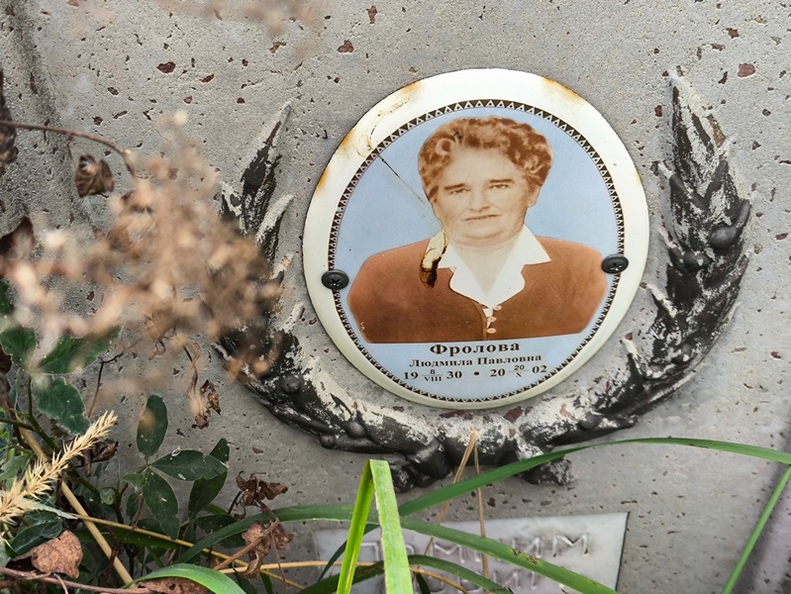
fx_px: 1143
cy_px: 297
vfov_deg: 29.1
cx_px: 396
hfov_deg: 38.2
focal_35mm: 50
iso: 64
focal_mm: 4.71
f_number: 1.7
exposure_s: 1/120
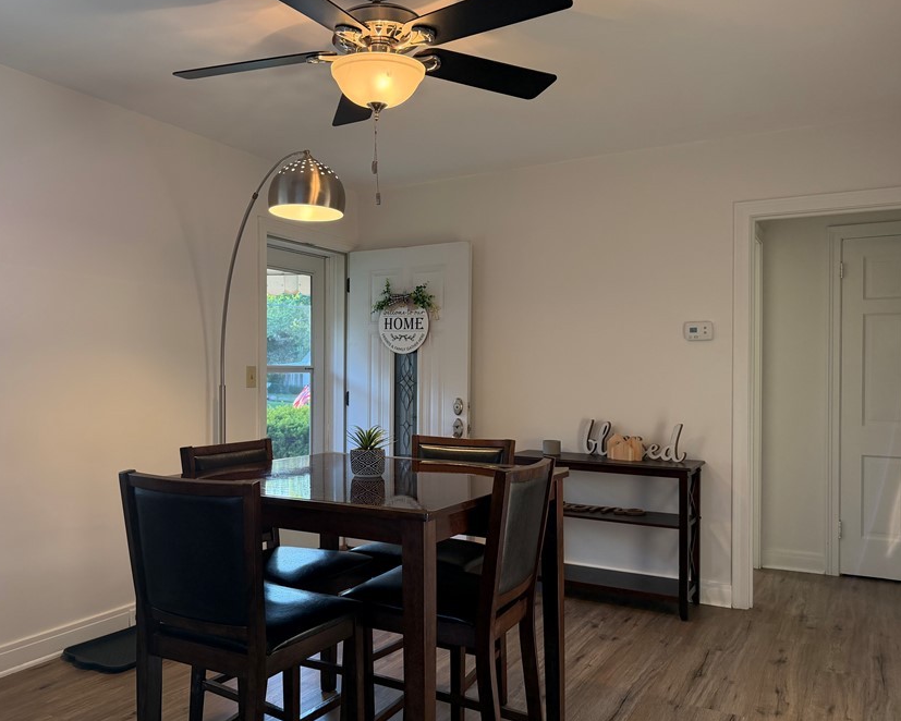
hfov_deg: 60.0
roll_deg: -0.1
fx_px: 773
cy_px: 374
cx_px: 372
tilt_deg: -0.3
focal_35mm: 29
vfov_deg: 50.0
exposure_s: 1/137
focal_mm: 6.76
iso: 200
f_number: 1.78
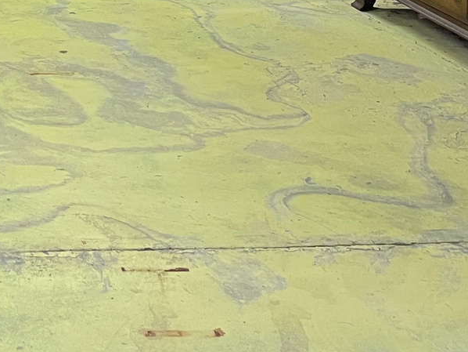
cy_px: -187
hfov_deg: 20.3
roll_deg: +1.5
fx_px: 1204
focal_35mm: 89
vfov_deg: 15.3
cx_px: -120
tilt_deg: -5.9
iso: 200
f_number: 1.6
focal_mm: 5.1
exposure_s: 1/60
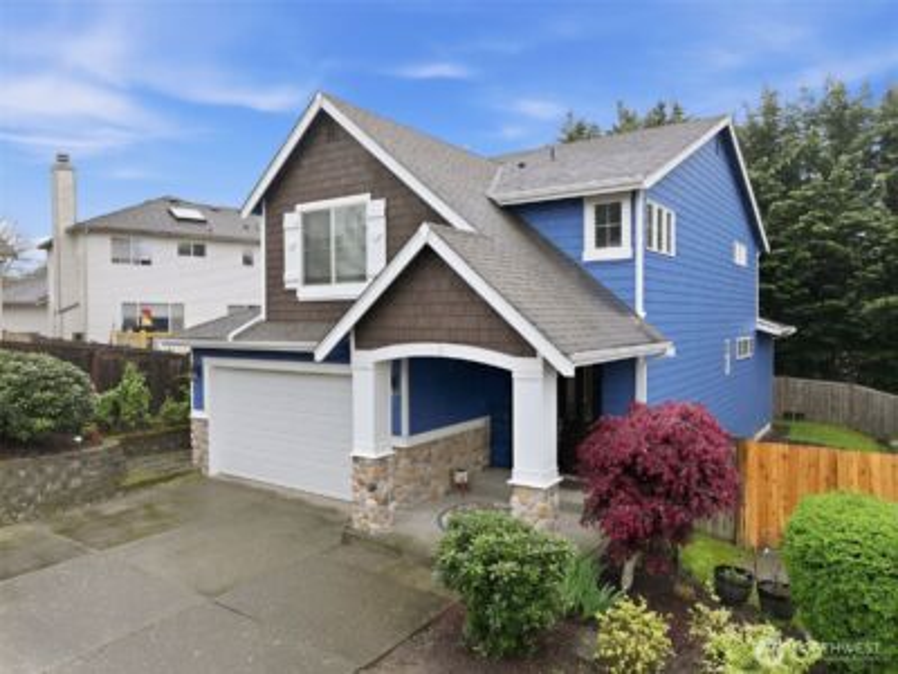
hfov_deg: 71.6
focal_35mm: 24
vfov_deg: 56.8
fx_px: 623
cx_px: 449
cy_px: 337
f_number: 2.8
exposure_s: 1/800
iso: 180
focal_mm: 12.3
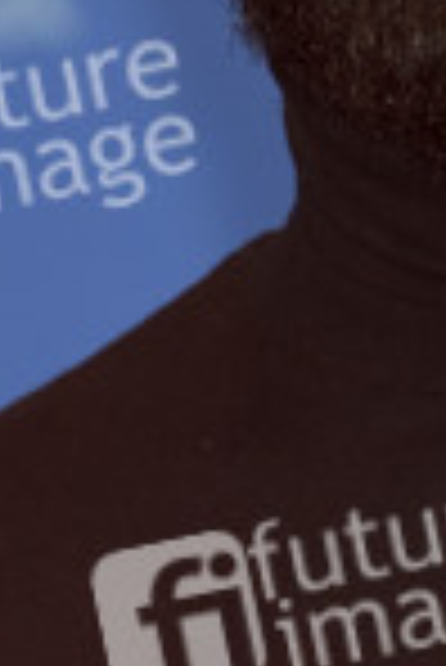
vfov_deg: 3.5
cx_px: 455
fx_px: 10870
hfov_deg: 2.3
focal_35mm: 586
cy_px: -76
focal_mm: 145
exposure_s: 1/400
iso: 640
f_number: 3.2
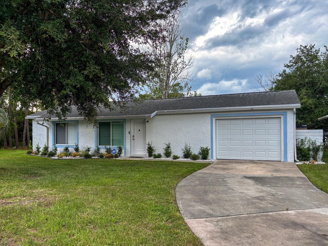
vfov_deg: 48.2
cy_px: 133
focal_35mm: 29
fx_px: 275
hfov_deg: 61.6
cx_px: 156
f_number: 1.6
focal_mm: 5.96
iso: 50
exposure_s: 1/290
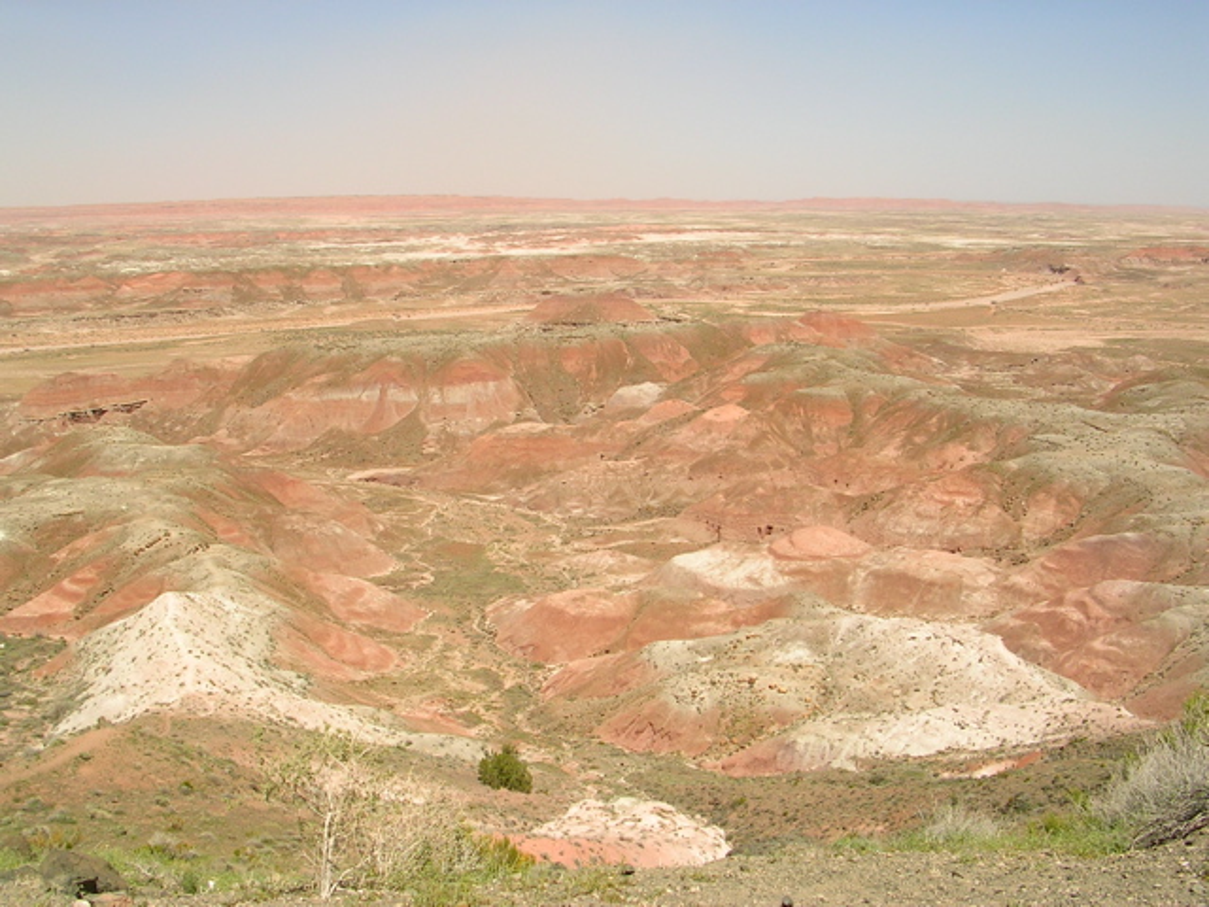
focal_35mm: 38
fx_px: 1327
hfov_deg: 49.0
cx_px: 604
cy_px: 454
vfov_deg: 37.7
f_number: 5.6
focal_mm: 5.8
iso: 50
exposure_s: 1/331
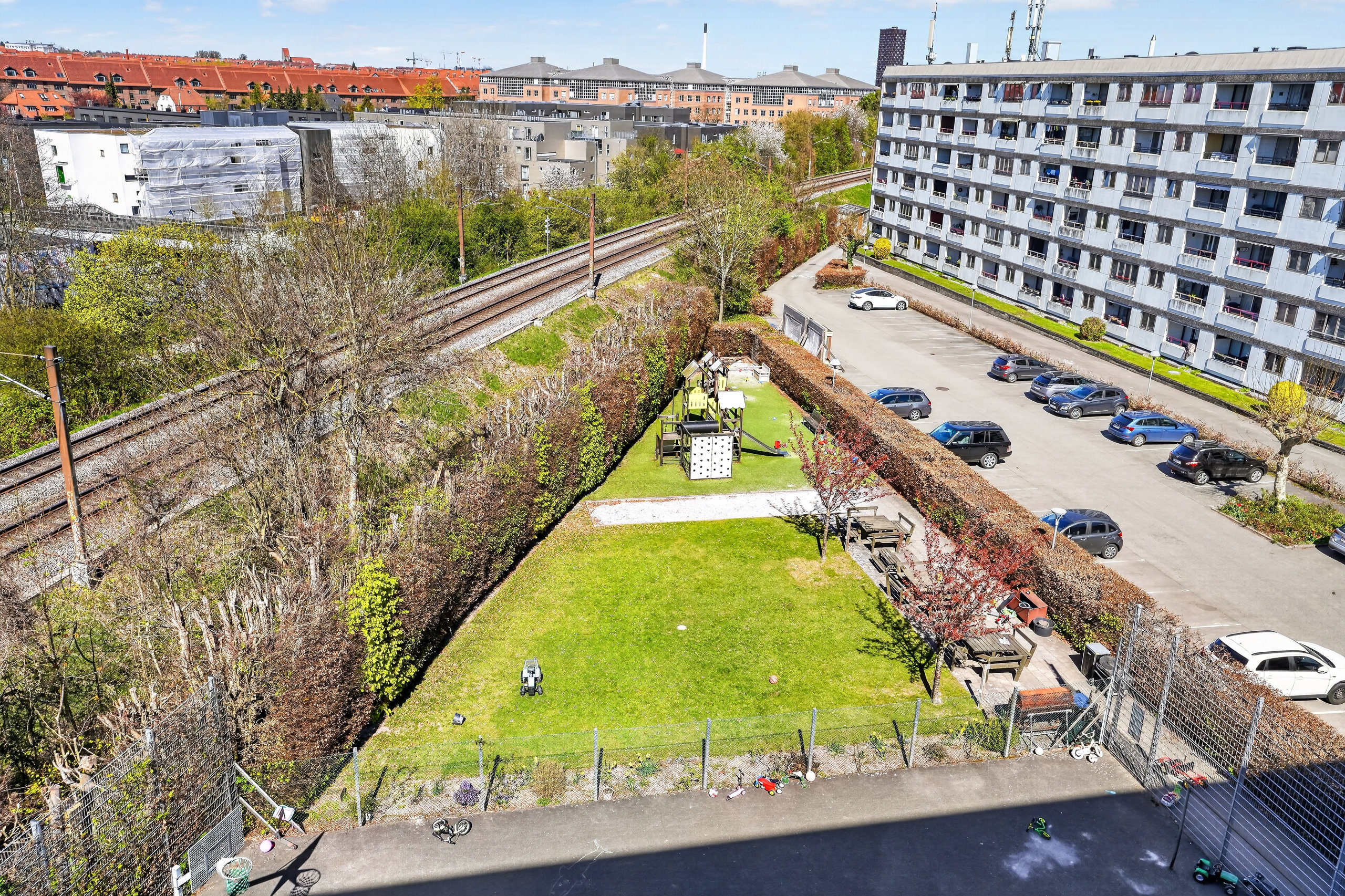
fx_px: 1046
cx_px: 672
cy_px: 448
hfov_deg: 65.5
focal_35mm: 28
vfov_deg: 46.4
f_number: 8
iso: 400
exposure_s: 1/2000
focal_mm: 28
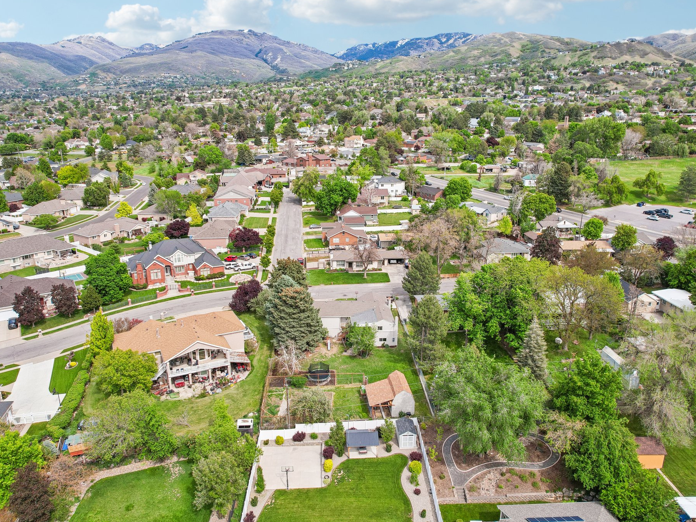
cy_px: 260
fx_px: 483
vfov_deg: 56.8
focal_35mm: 24
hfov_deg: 71.6
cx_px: 347
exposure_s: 1/50
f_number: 2.8
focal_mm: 8.4
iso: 120
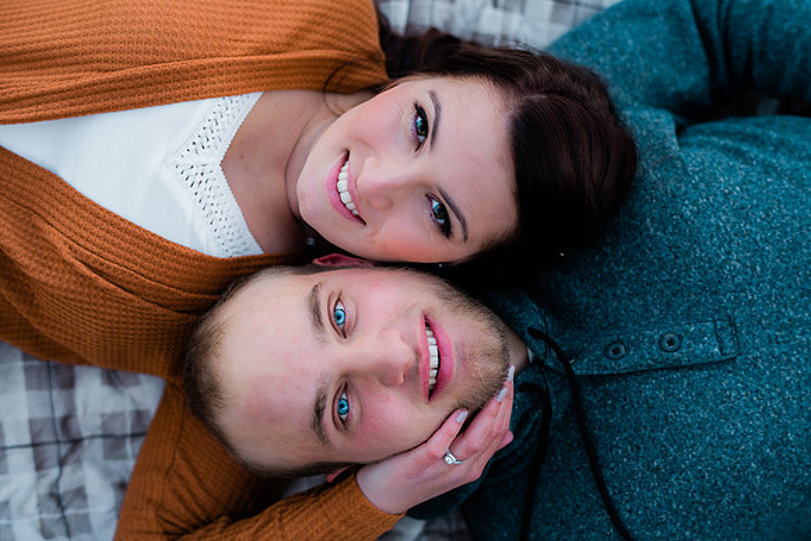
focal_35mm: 58
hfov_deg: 34.5
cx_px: 406
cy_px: 270
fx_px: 1307
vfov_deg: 23.4
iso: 200
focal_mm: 58
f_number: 2.8
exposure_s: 1/200
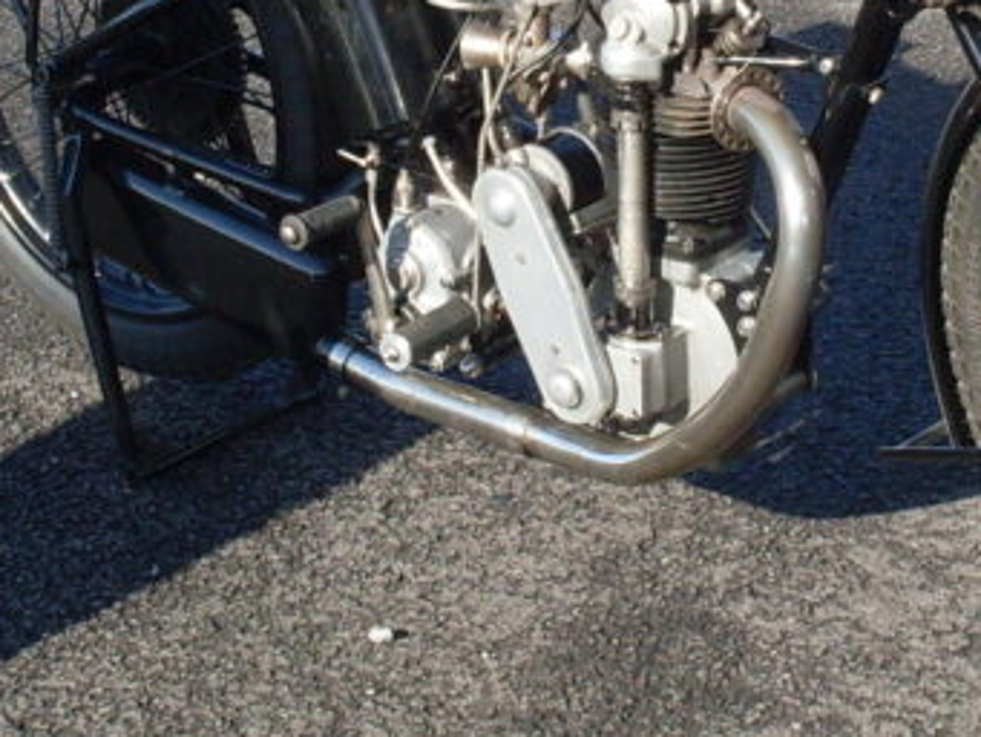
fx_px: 3232
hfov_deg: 17.2
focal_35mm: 114
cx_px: 708
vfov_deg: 13.0
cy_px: 173
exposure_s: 1/90
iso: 80
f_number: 8.4
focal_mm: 6.3
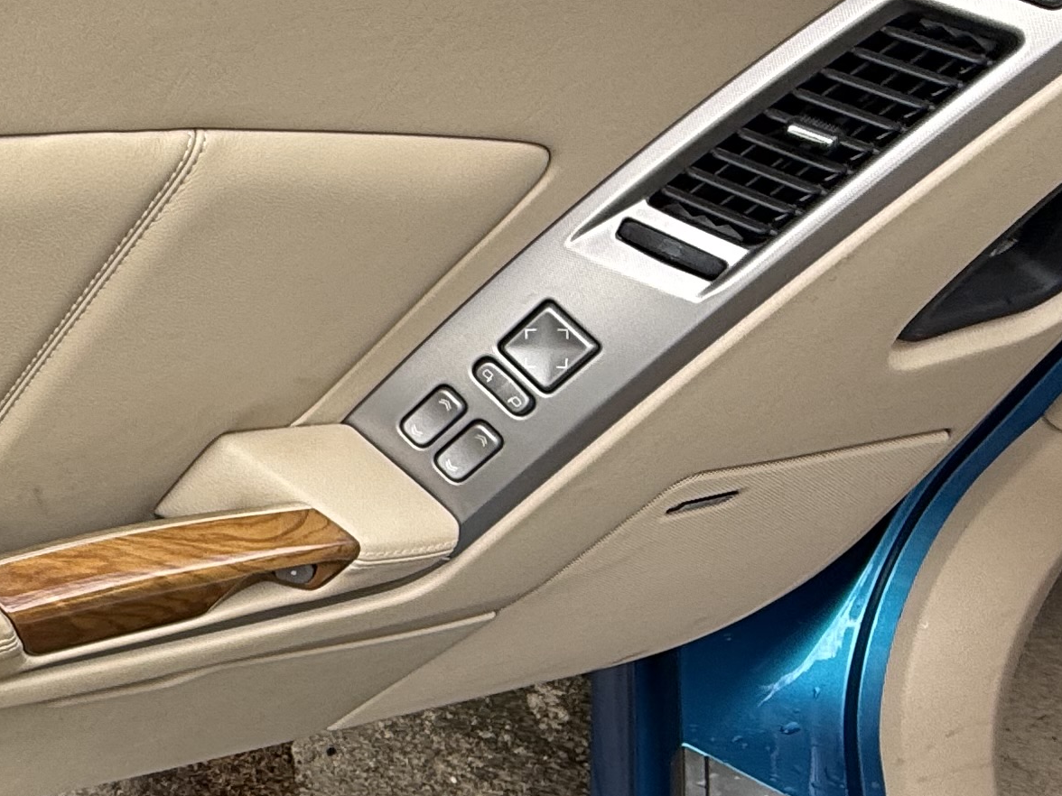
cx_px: -198
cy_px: 485
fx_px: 1473
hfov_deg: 32.9
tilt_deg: -47.3
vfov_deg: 30.2
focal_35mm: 48
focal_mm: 2.22
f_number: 2.2
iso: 50
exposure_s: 1/210
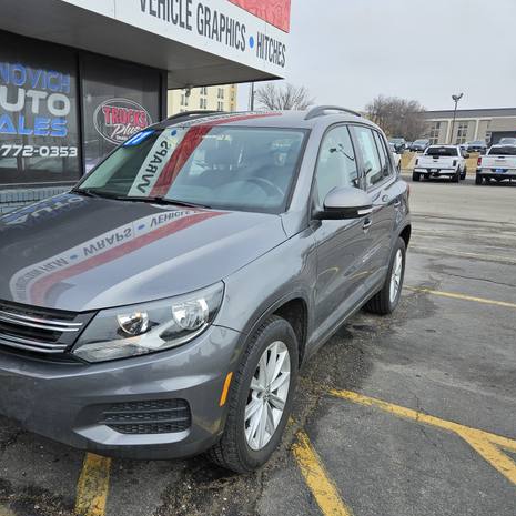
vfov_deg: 57.3
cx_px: 176
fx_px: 472
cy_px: 265
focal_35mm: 28
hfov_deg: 56.2
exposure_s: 1/1102
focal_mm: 5.4
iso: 25
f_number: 1.8
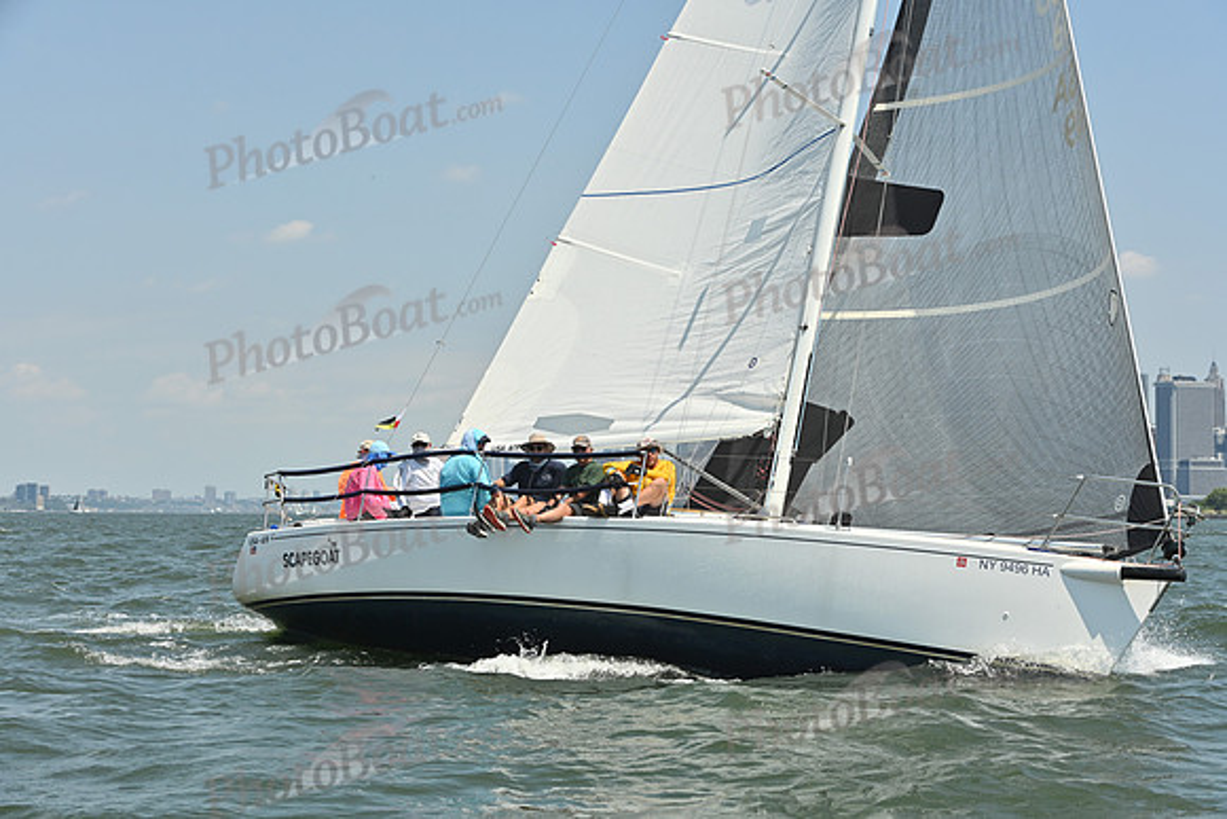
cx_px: 614
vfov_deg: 19.5
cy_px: 410
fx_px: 2386
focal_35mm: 70
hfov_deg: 28.8
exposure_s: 1/1250
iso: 320
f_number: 9
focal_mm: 70
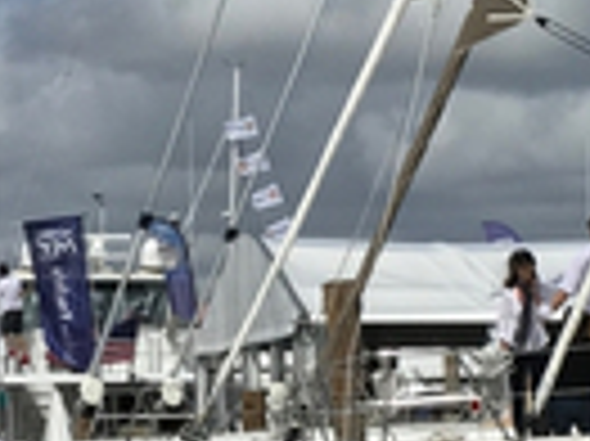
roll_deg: +1.8
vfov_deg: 7.7
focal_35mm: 191
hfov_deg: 9.9
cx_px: 977
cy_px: 360
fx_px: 3252
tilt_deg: +1.5
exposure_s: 1/4367
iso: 20
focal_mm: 6.6
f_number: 2.8
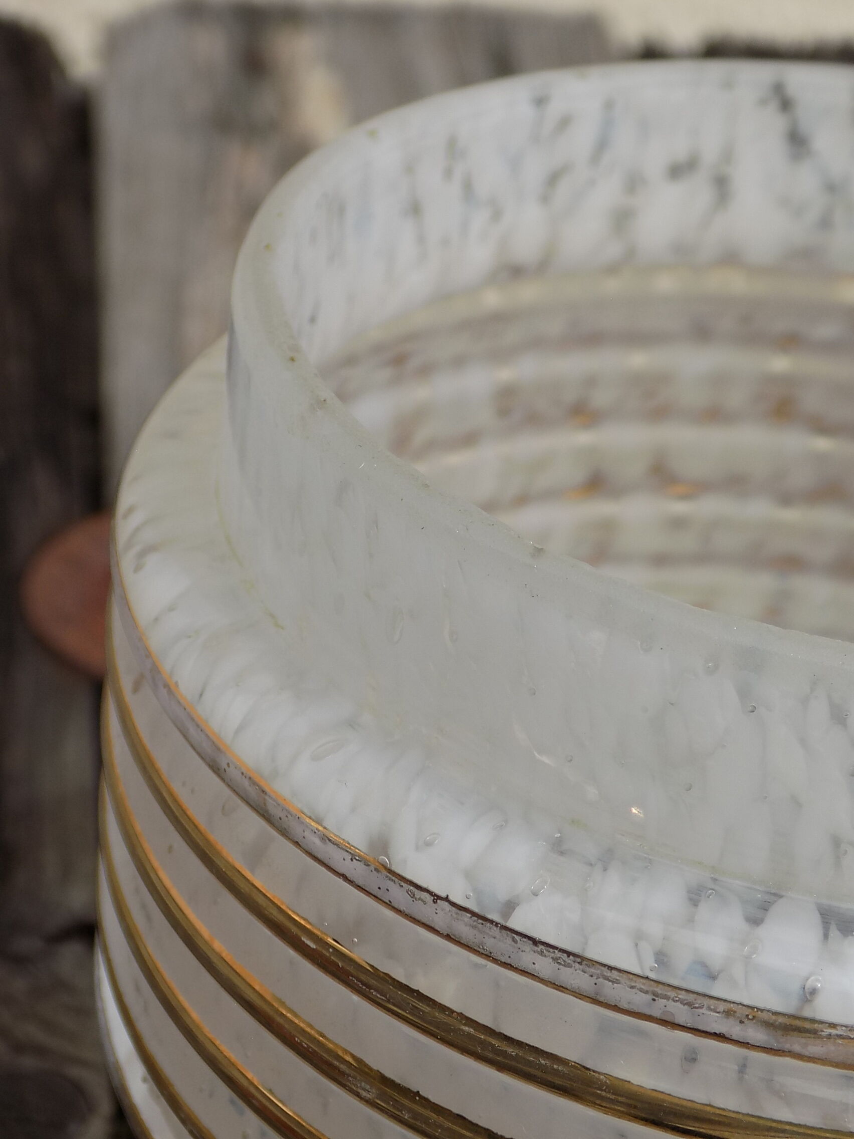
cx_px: 427
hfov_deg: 18.9
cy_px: 570
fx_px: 2566
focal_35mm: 78
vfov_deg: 25.0
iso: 80
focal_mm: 13.9
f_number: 4.3
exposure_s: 1/640
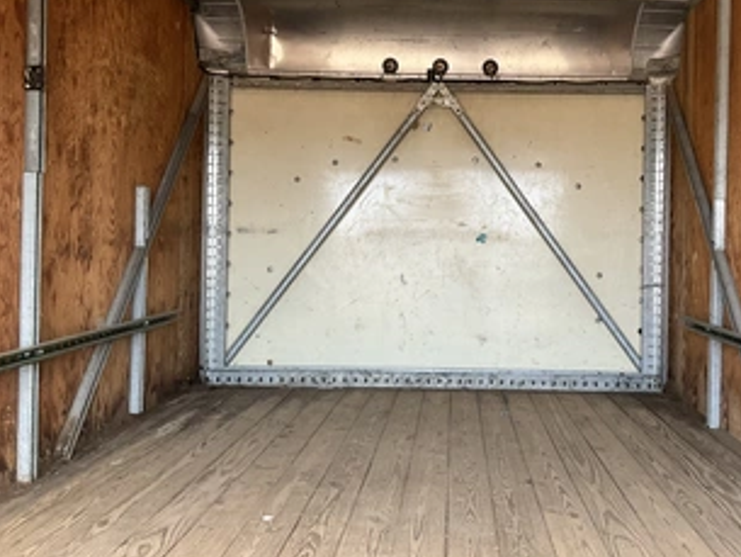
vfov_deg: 37.6
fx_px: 814
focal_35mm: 38
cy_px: 234
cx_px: 462
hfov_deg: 48.5
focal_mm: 3
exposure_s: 1/122
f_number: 1.8
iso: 40
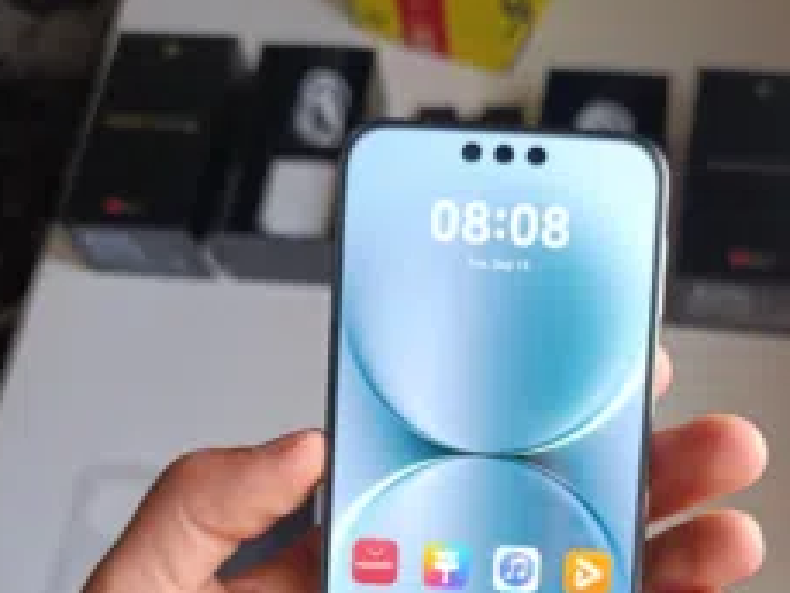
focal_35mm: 40
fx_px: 913
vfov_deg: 34.3
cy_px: 517
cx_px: 480
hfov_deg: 46.5
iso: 500
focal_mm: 6.14
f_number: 1.6
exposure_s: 1/100
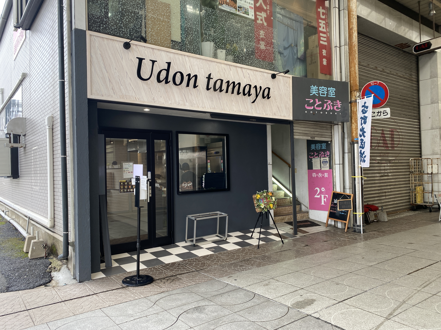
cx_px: 220
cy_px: 165
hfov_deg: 67.3
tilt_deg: -1.3
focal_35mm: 26
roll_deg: +0.6
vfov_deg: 53.1
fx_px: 331
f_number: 1.8
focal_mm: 4.25
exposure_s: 1/122
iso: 32
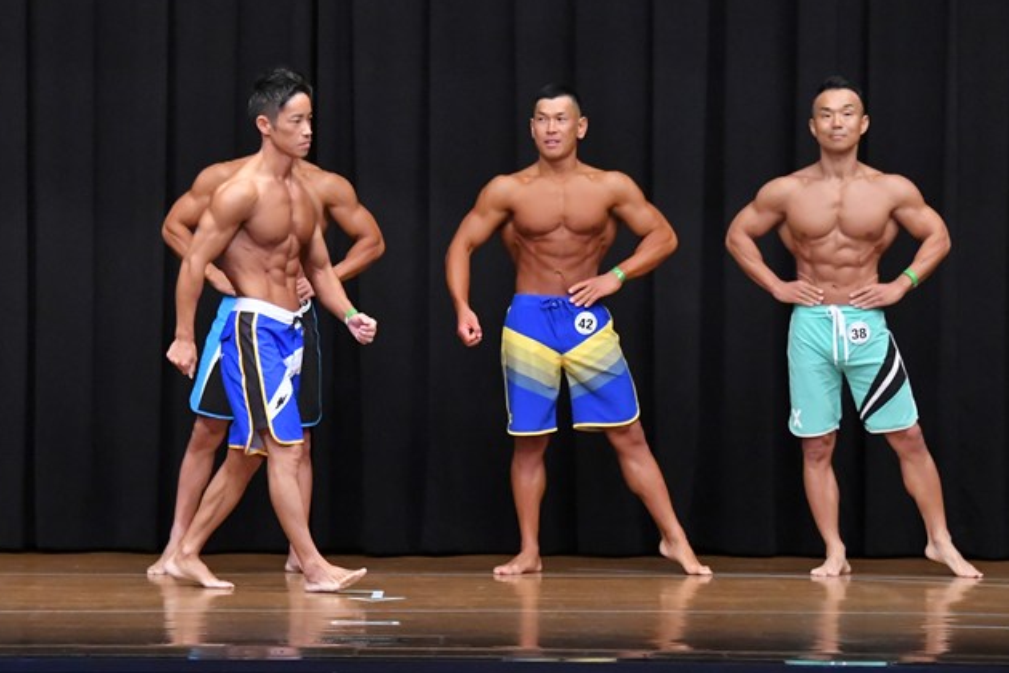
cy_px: 353
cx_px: 417
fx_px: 6306
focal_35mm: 225
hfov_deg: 9.1
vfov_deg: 6.1
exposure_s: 1/400
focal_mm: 122
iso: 8000
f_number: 5.6
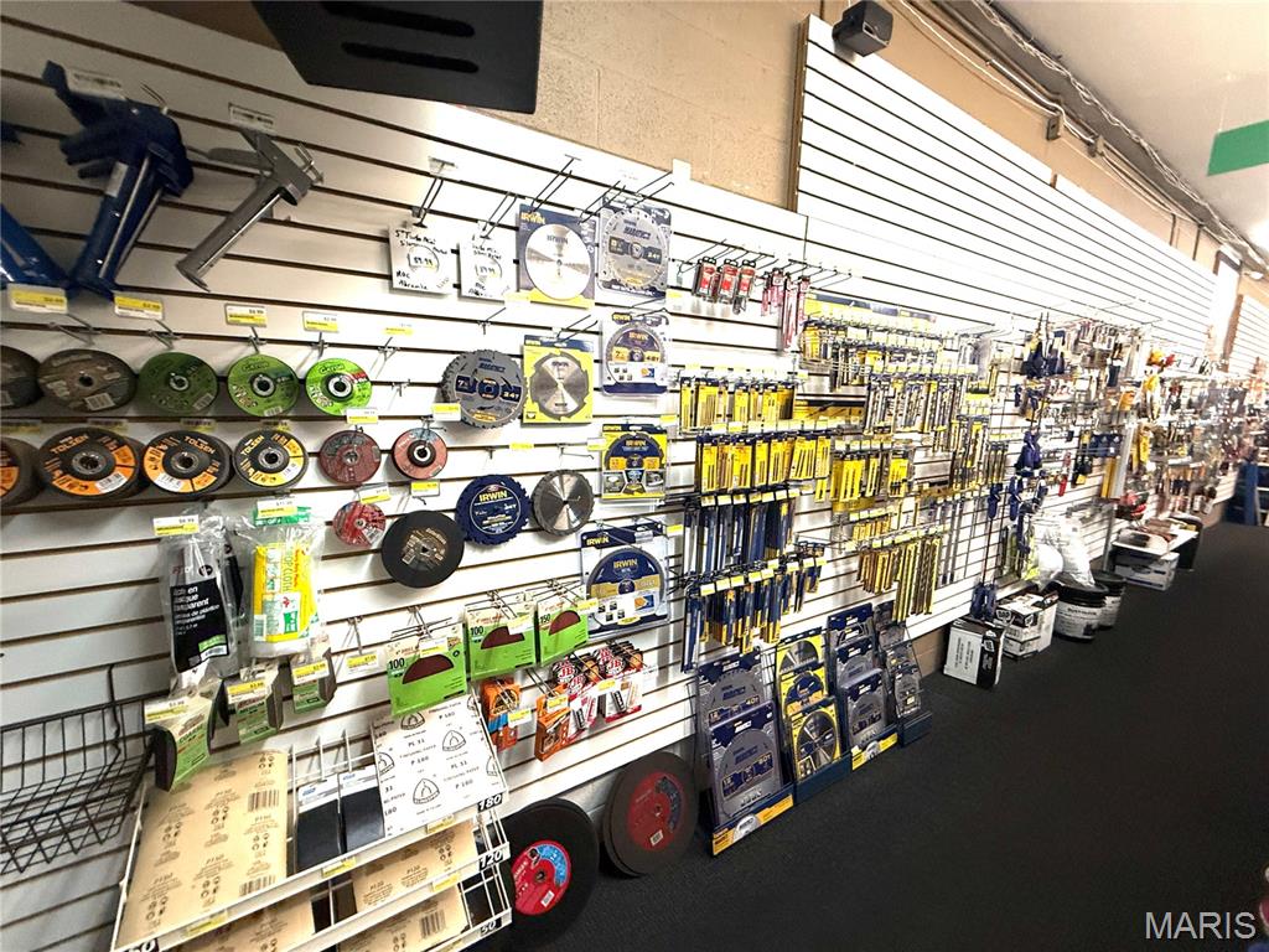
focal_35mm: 14
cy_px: 476
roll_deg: -0.3
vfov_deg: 85.7
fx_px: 513
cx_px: 634
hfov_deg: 102.1
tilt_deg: -9.2
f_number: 2.2
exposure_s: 1/120
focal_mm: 2.22
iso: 250
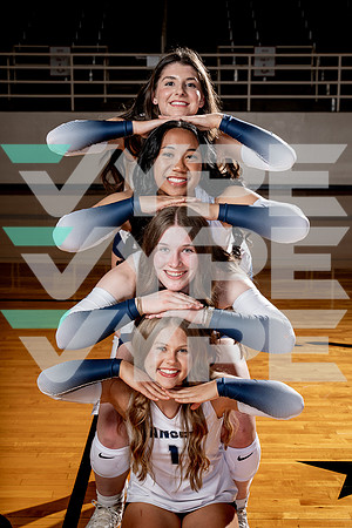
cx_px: 176
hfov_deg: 22.3
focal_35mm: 61
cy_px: 264
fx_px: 895
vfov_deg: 32.9
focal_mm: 61
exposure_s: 1/250
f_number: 8
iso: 100
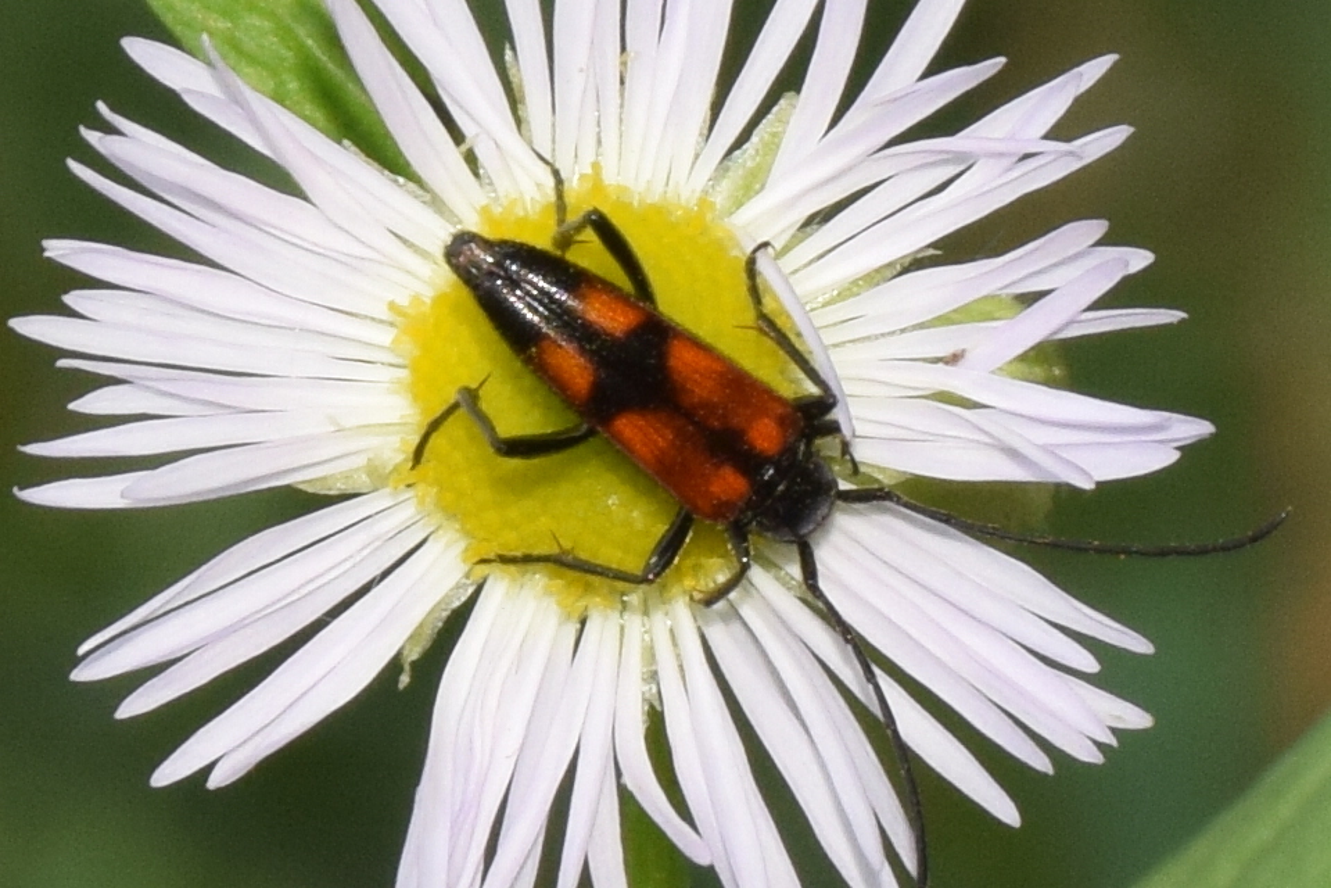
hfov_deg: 9.8
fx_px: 7764
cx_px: 666
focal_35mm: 210
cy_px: 444
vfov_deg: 6.5
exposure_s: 1/160
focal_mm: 140
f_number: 16
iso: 400
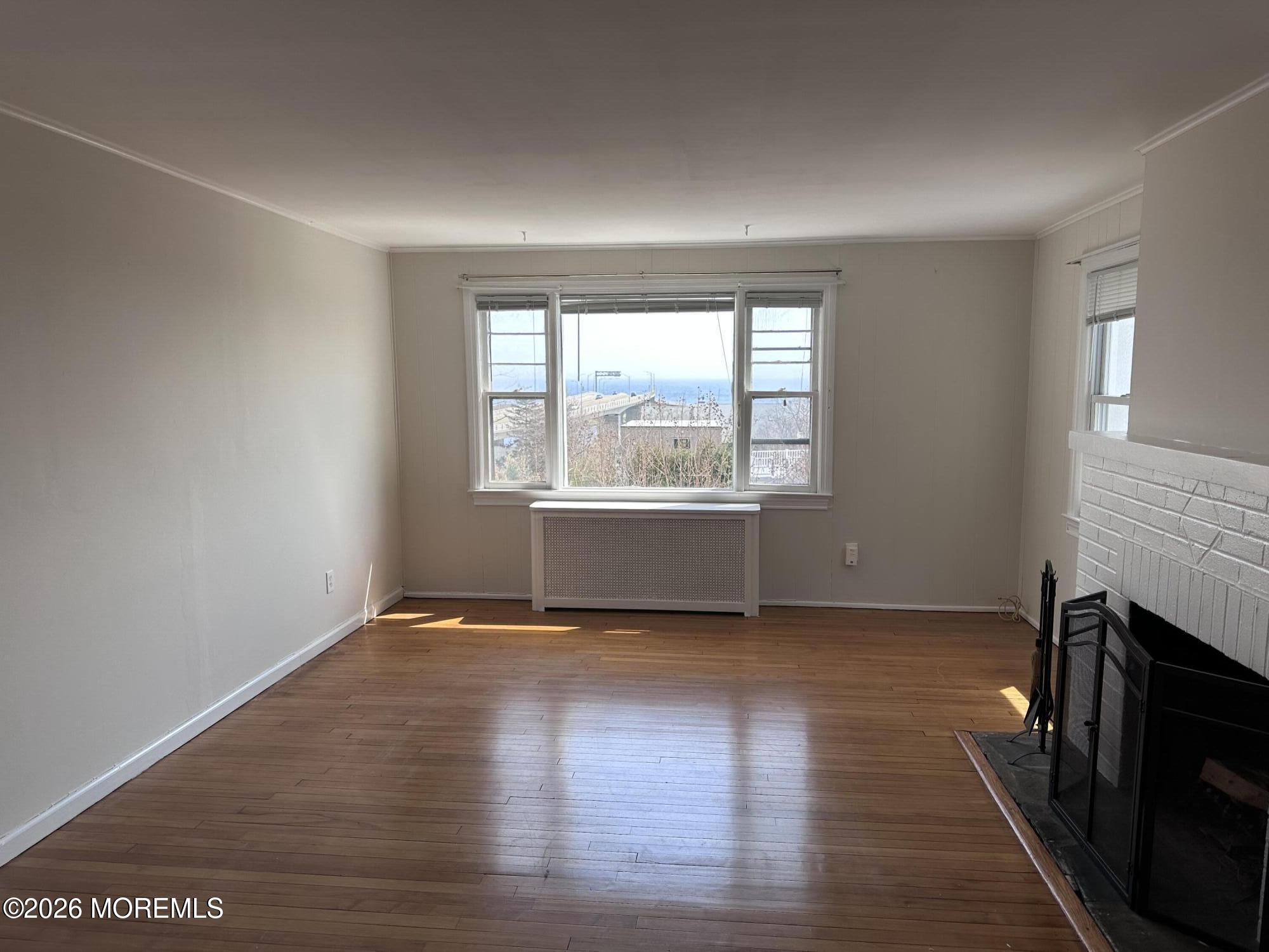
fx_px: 880
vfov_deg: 56.8
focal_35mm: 24
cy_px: 476
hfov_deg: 71.6
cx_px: 634
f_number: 1.78
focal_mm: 6.86
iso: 80
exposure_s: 1/587
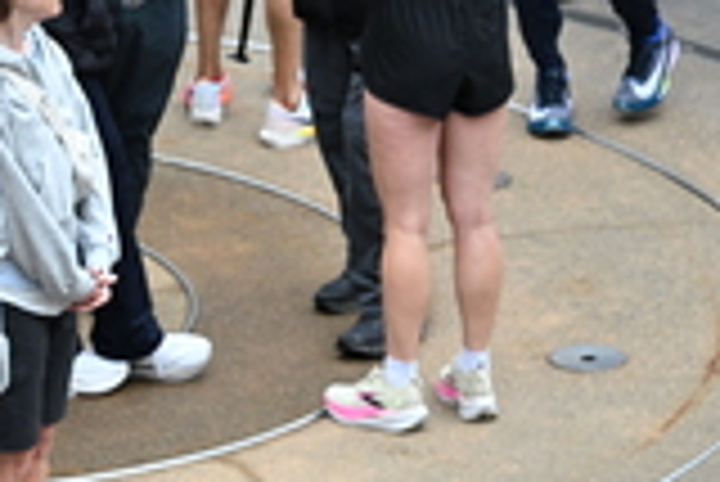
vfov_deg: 3.3
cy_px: 336
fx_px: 8247
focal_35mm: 412
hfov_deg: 5.0
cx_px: -432
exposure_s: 1/500
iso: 2000
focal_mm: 120
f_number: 4
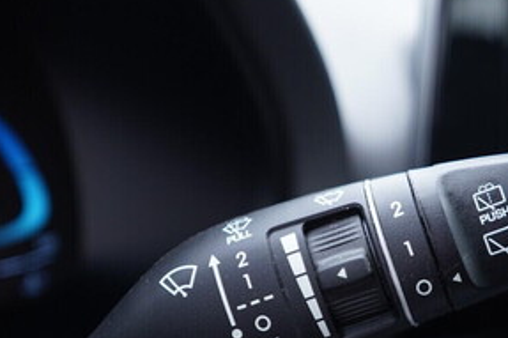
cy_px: 227
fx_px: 973
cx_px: 370
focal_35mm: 69
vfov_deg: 19.6
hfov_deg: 28.9
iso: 400
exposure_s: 1/40
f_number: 2.8
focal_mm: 24
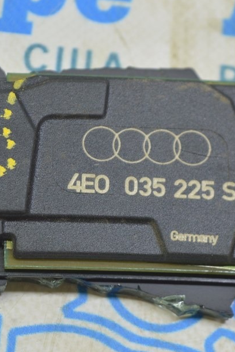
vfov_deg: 14.9
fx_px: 1350
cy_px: 180
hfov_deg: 10.0
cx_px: 135
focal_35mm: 138
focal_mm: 55
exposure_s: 1/20
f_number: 5.6
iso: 400
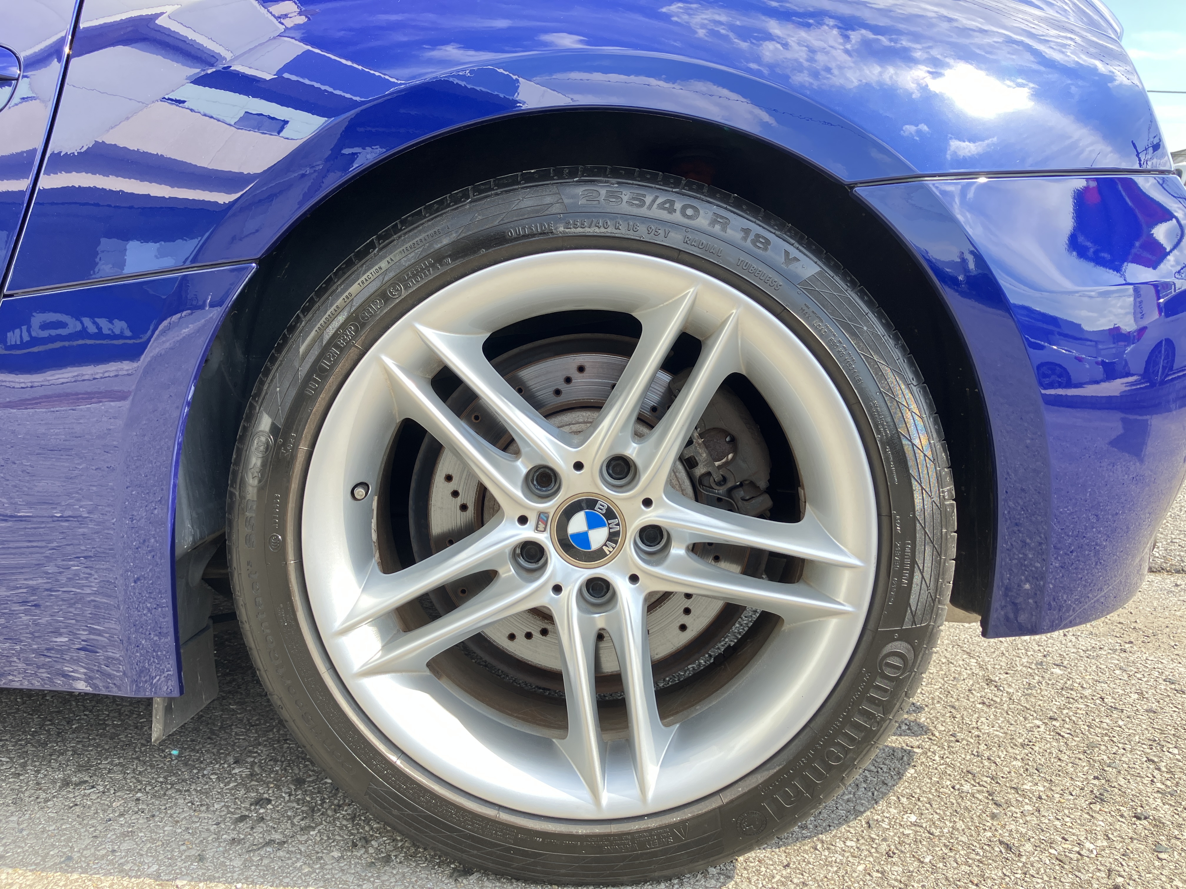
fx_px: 959
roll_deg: -0.7
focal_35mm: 28
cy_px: 444
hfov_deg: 63.4
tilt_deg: -5.7
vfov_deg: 49.7
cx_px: 593
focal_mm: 3.99
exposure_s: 1/179
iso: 32
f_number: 1.8
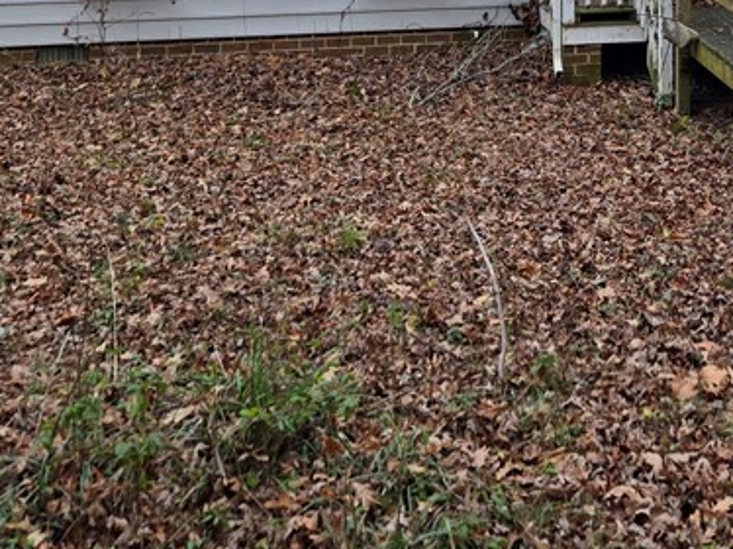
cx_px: 610
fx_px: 1333
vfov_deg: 20.9
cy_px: -184
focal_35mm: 63
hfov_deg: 29.9
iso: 25
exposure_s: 1/202
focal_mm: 5.4
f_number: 1.8
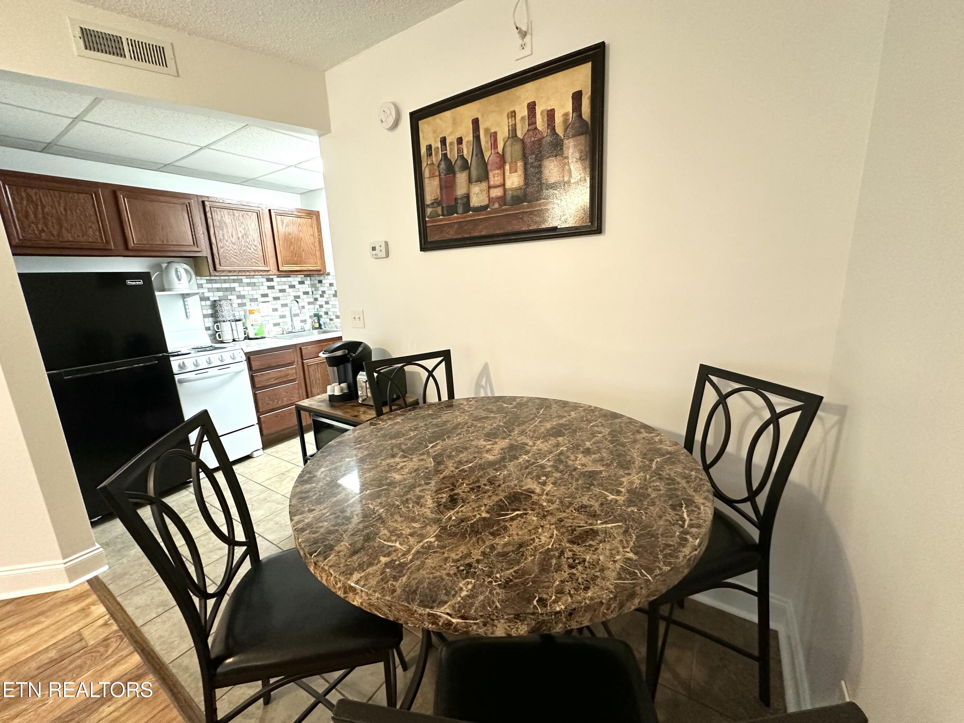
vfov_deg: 85.7
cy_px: 362
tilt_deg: -11.6
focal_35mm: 14
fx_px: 390
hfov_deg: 102.1
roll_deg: +1.7
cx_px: 482
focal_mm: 2.22
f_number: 2.2
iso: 320
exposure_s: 1/60
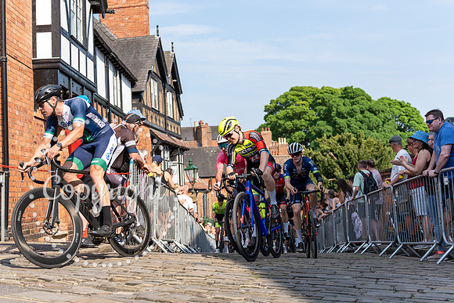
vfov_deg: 26.2
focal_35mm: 52
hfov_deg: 38.5
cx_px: 200
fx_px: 650
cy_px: 120
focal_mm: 41
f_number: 3.2
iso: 100
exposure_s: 1/1250
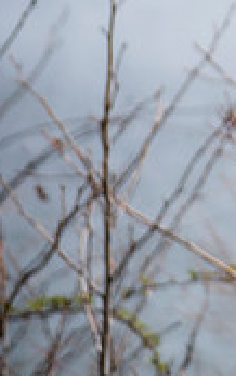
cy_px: 14
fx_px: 6647
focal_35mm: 647
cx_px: 615
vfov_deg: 3.2
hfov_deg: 2.0
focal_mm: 190
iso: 100
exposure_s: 1/1000
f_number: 2.8
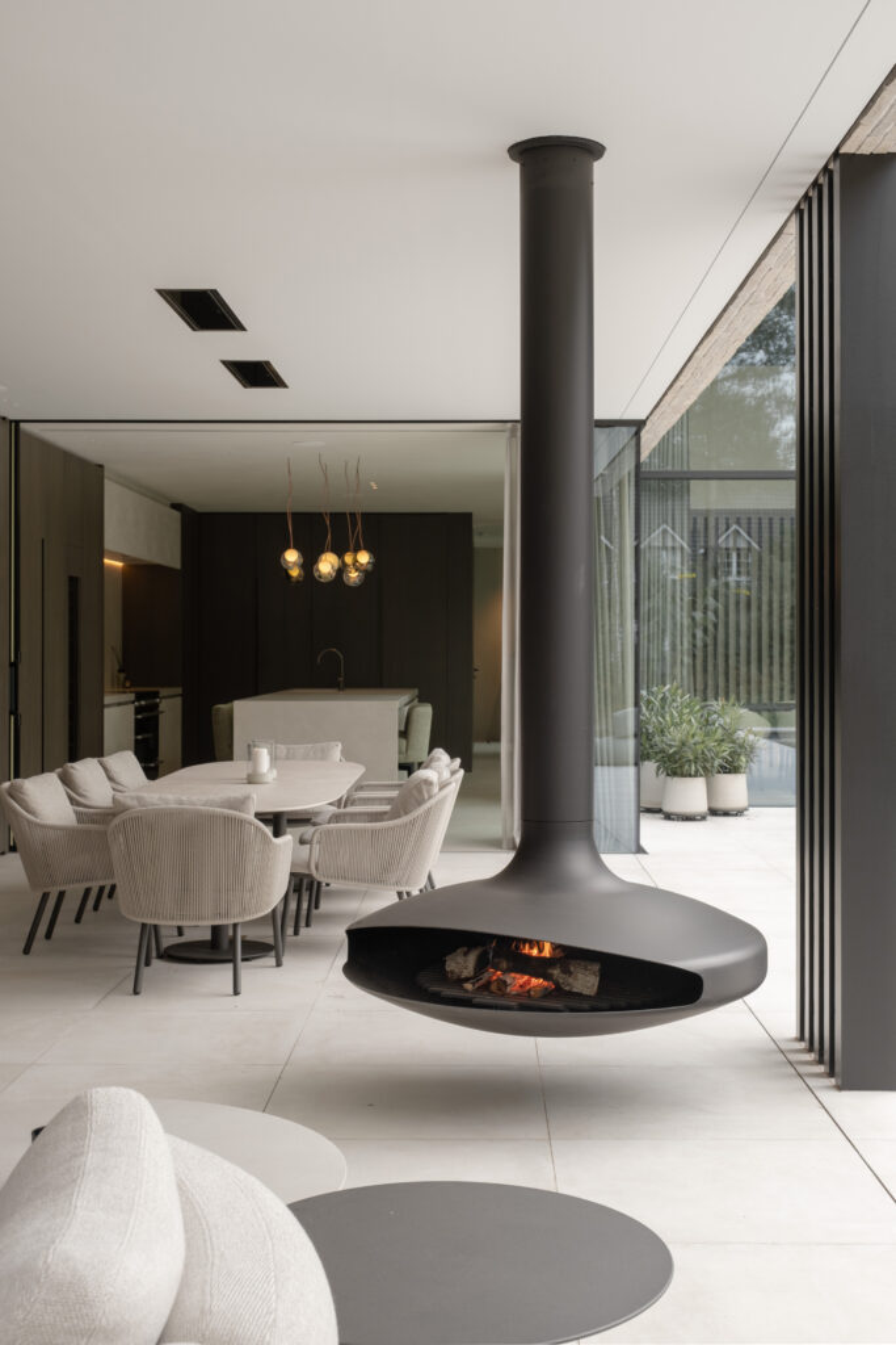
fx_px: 1642
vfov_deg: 44.5
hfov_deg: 30.5
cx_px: 448
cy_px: 672
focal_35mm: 44
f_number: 6.4
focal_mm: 29.2
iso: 160
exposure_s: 1/10
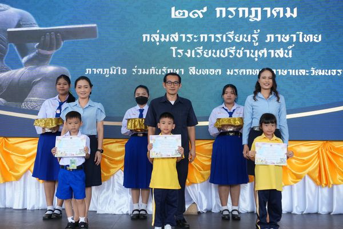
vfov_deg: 31.9
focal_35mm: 42
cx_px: 172
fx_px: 400
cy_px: 114
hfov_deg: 46.4
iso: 500
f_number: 5.6
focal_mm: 28
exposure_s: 1/40
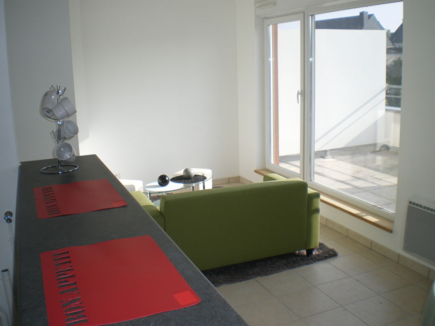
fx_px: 452
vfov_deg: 39.7
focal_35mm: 36
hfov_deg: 51.4
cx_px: 218
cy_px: 163
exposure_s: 1/320
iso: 64
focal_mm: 6.3
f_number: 4.6
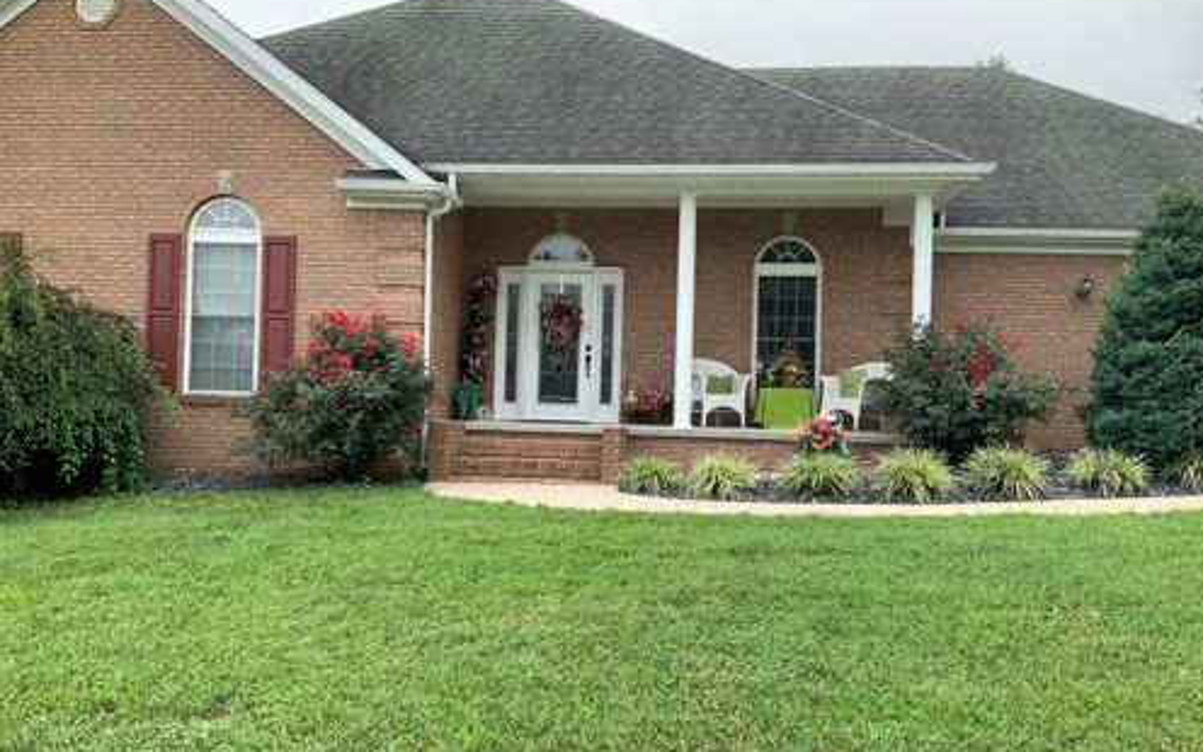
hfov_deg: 61.2
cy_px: 399
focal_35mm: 31
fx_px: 1016
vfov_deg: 40.6
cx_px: 604
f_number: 1.8
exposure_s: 1/491
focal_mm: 3
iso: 16
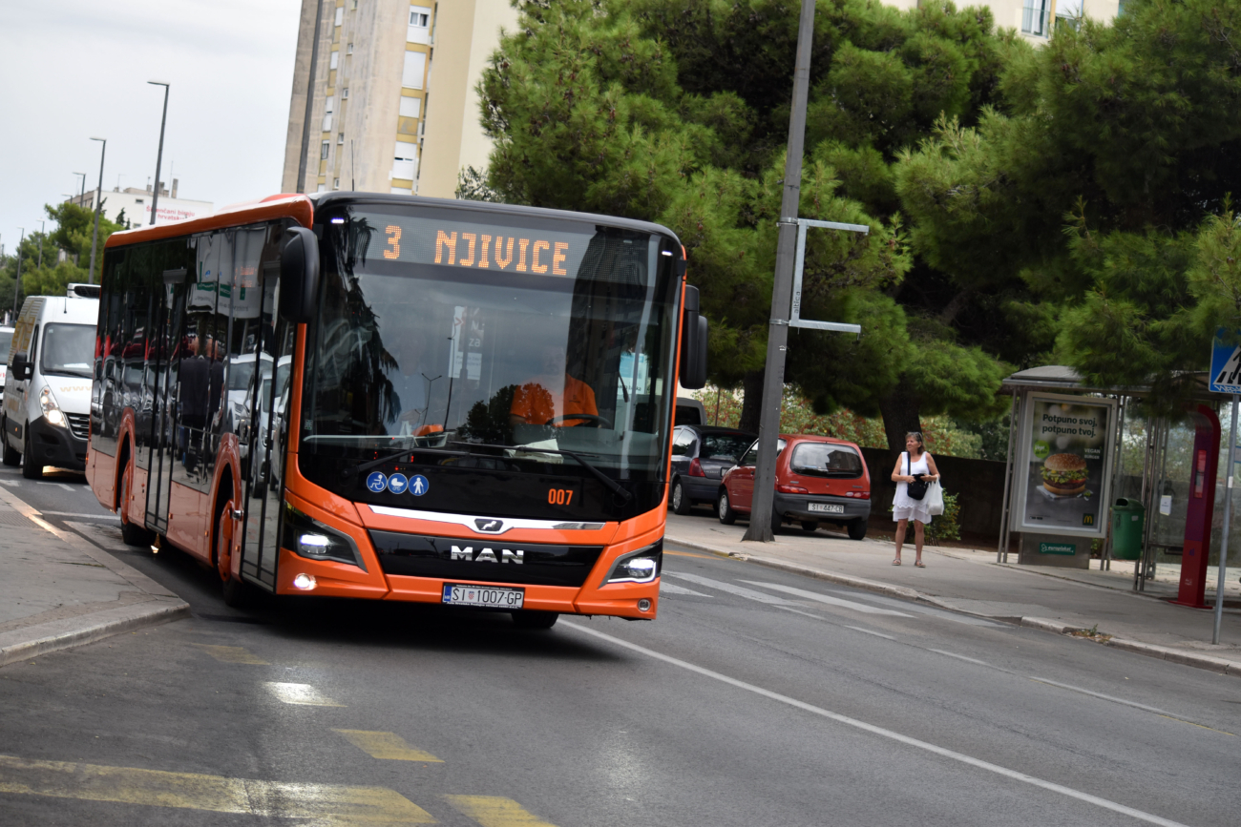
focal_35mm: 87
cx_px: 620
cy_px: 414
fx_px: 2999
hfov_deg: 23.4
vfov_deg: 15.7
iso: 400
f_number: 5
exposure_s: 1/250
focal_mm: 58
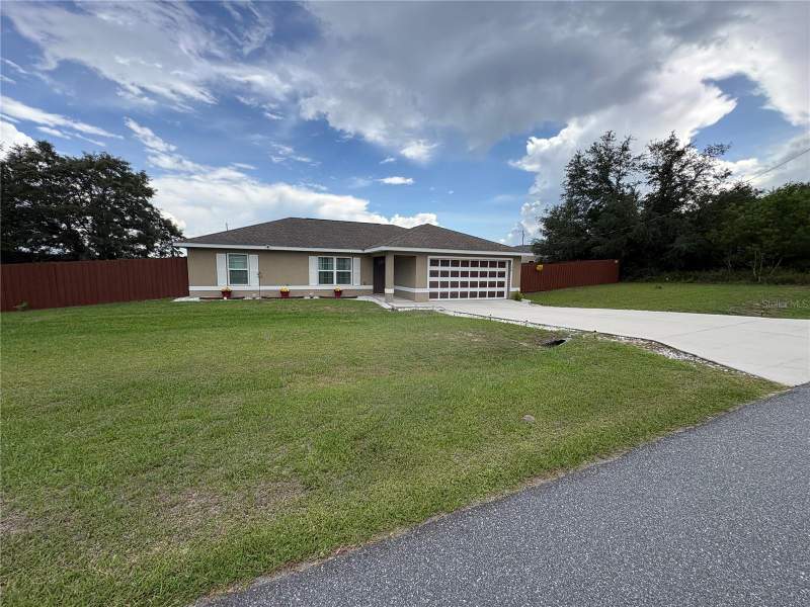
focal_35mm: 14
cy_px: 304
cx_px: 405
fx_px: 328
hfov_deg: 102.1
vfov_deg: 85.7
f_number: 2.2
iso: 50
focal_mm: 2.22
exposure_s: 1/1094
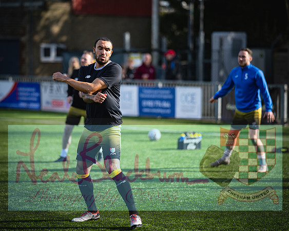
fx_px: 1302
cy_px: 116
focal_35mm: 152
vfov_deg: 10.1
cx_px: 115
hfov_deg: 12.7
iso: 80
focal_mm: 135
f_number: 1.8
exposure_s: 1/1600
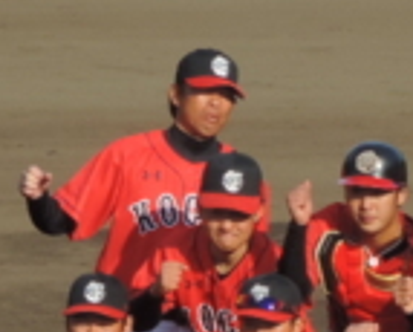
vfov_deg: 1.3
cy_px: 381
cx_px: 1011
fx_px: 15016
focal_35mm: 1226
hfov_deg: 1.6
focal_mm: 40.1
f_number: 4.6
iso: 80
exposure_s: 1/320
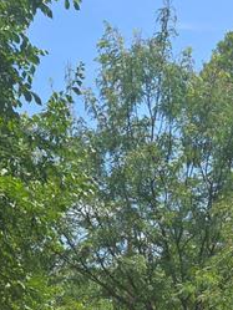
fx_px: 637
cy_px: 416
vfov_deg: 23.7
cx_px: 192
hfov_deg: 20.5
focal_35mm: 71
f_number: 1.8
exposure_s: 1/1064
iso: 25
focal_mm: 5.4
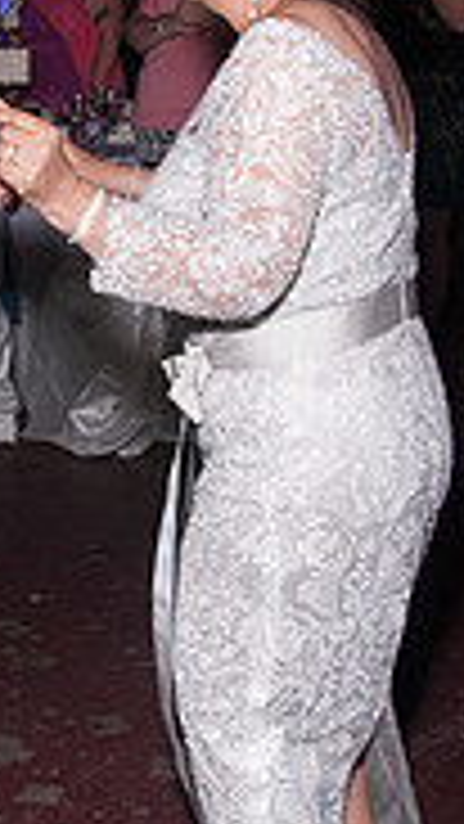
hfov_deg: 15.5
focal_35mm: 77
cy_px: 261
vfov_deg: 27.3
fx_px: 1683
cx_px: 25
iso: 400
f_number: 5.6
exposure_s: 1/60
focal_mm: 20
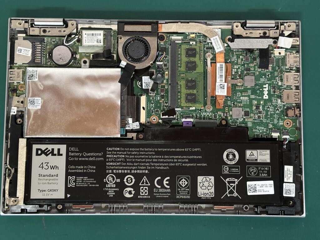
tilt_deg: -84.3
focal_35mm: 48
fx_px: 444
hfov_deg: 39.7
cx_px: 160
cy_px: 120
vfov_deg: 30.3
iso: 400
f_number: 1.78
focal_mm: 6.86
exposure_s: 1/33
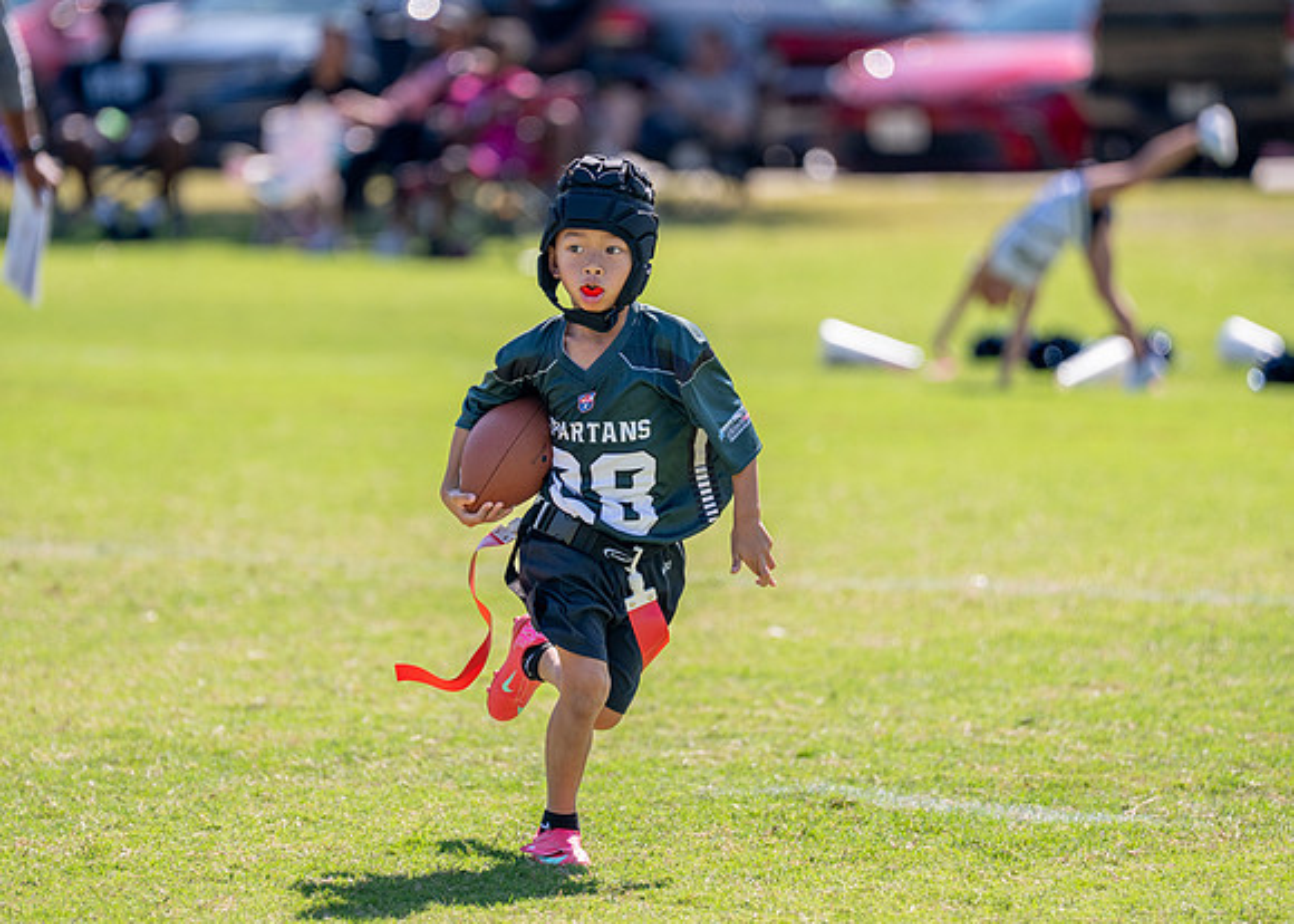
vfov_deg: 5.1
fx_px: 10402
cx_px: 596
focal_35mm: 283
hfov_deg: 7.1
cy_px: 407
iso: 200
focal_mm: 200
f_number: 2.8
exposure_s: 1/2500
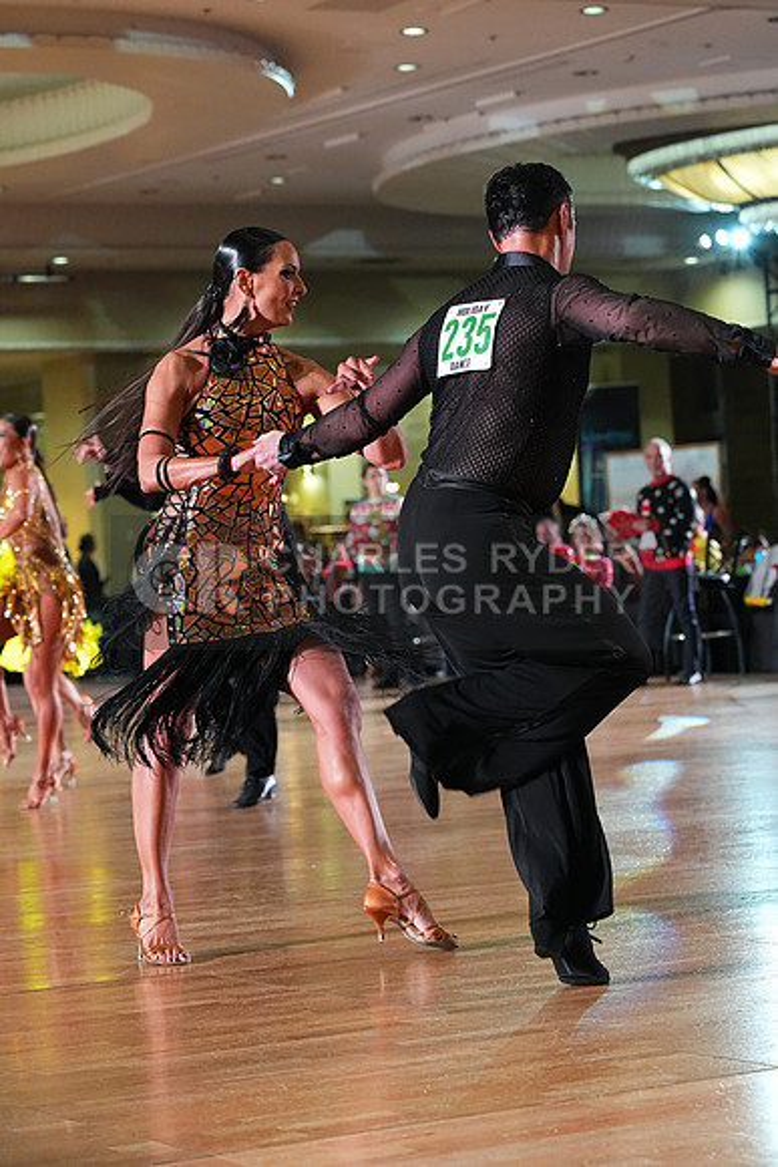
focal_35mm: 97
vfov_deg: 21.0
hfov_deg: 14.1
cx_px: 389
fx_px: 3142
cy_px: 584
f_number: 5
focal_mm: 97
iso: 8000
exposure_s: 1/400
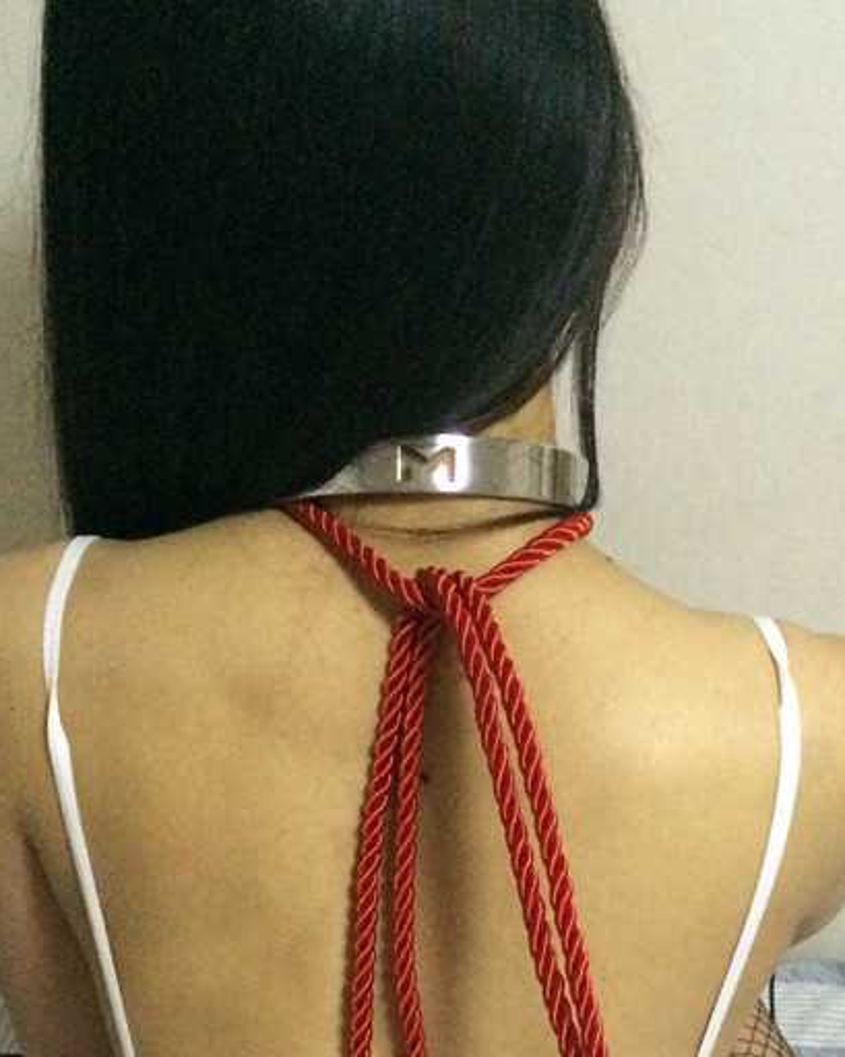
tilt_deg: -44.3
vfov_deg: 29.9
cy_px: 1051
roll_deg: +3.5
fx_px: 1846
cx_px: 424
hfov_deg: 25.8
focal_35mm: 59
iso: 500
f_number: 2.2
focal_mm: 4.15
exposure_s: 1/17
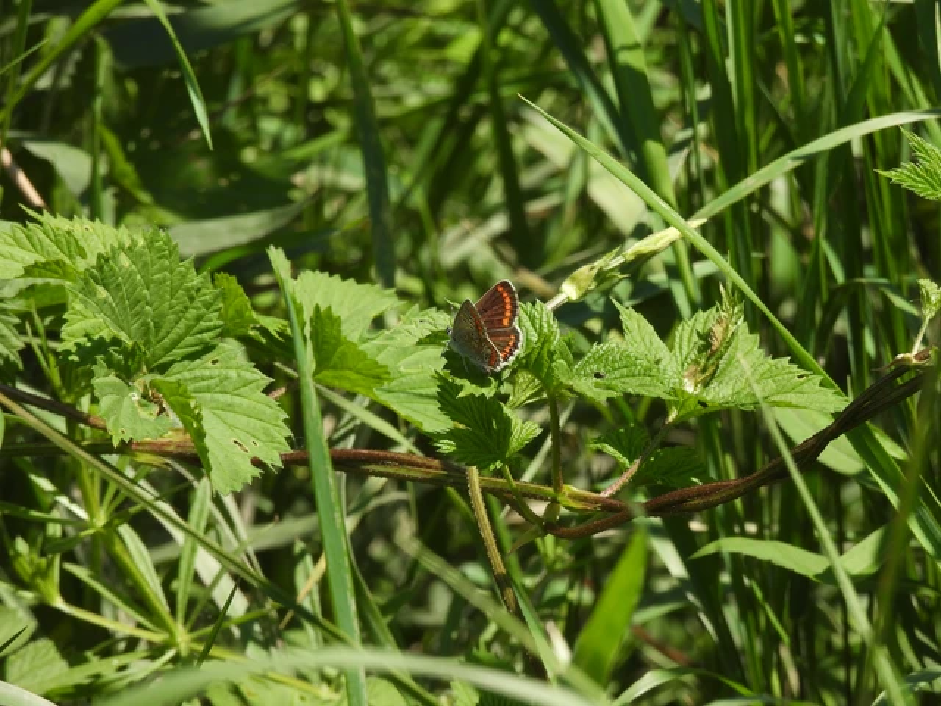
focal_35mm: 500
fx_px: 13592
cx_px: 470
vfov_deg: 3.0
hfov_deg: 4.0
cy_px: 353
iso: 100
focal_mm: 89.2
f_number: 6.3
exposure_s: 1/250
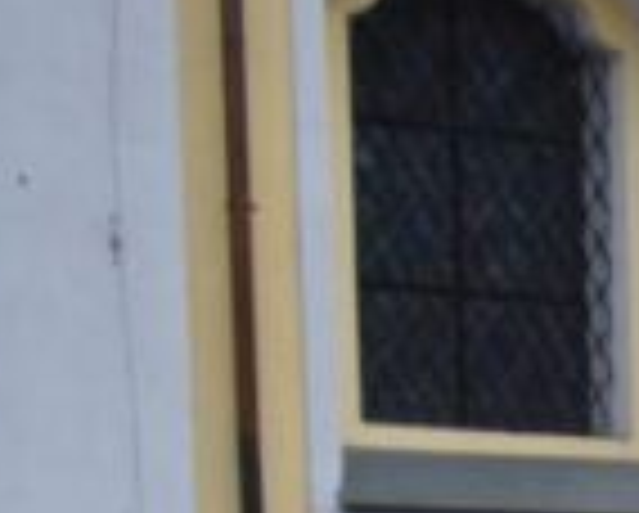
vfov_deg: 9.1
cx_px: 1296
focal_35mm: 160
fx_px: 3021
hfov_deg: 10.9
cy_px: 1058
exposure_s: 1/1000
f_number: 4
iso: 800
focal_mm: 21
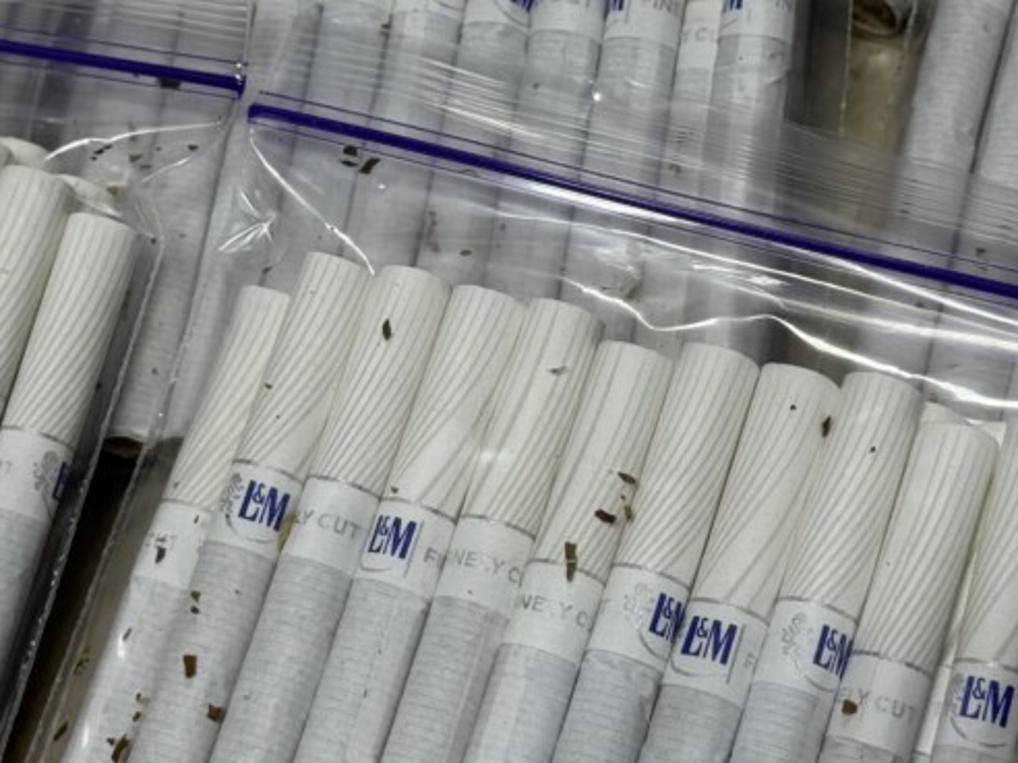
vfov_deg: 14.8
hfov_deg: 19.6
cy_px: 314
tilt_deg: -54.1
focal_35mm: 100
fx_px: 2941
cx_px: 441
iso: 50
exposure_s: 1/50
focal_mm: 6.76
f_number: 1.78
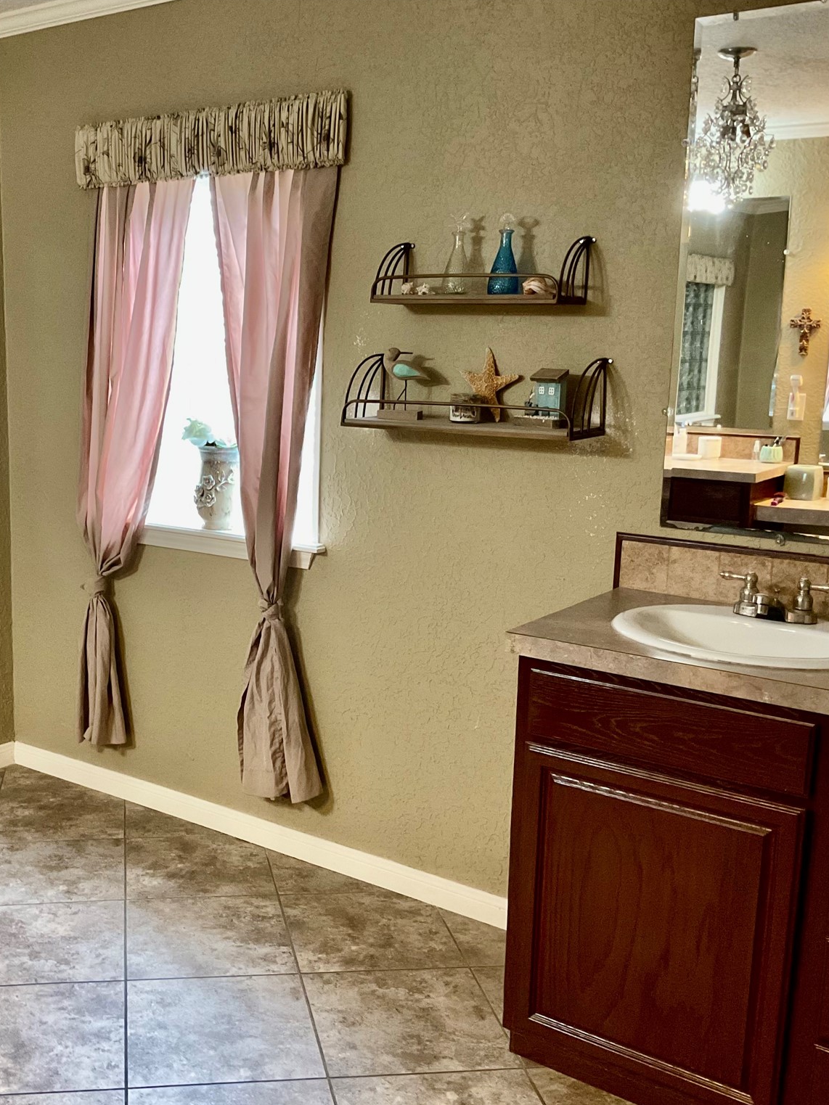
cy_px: 555
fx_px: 1245
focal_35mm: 39
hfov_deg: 36.3
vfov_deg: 47.9
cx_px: 250
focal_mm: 3
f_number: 1.8
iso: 250
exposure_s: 1/60
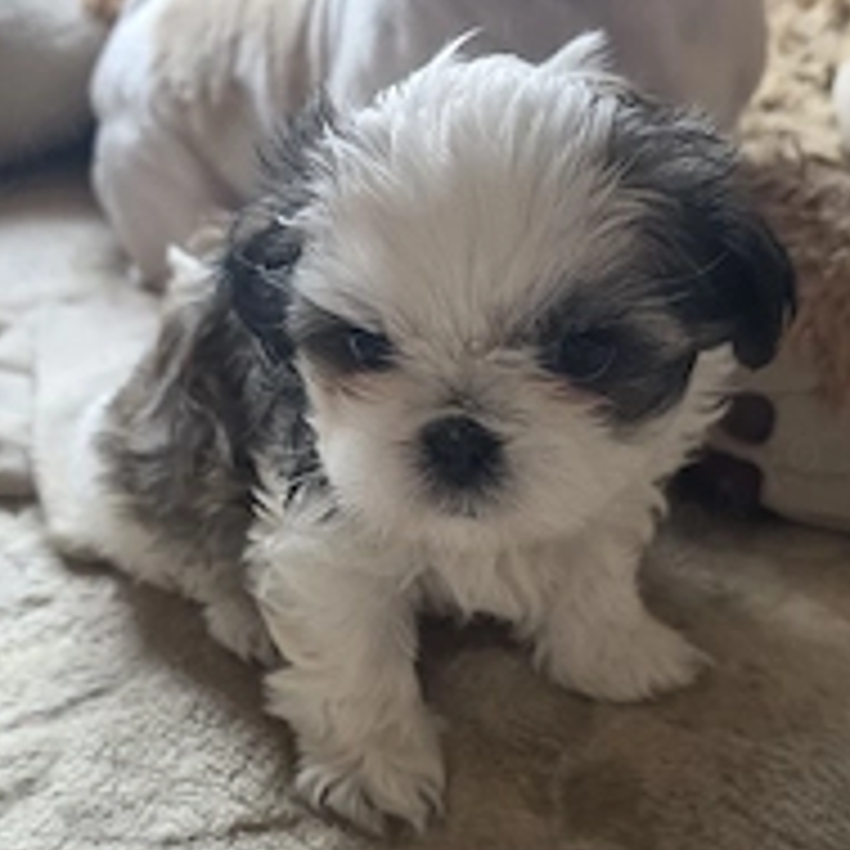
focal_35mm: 43
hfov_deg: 39.2
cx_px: 418
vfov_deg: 38.5
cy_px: 594
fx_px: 1195
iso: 200
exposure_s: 1/101
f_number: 1.7
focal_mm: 6.3
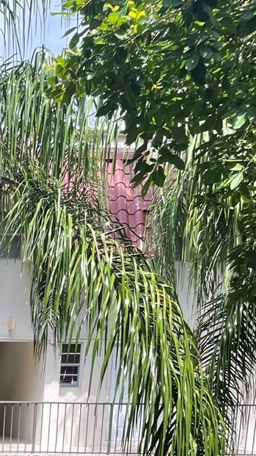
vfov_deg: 26.1
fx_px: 882
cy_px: 538
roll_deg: +0.6
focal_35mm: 73
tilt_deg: -8.7
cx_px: -166
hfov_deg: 14.9
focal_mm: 4.2
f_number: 1.6
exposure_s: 1/163
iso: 32
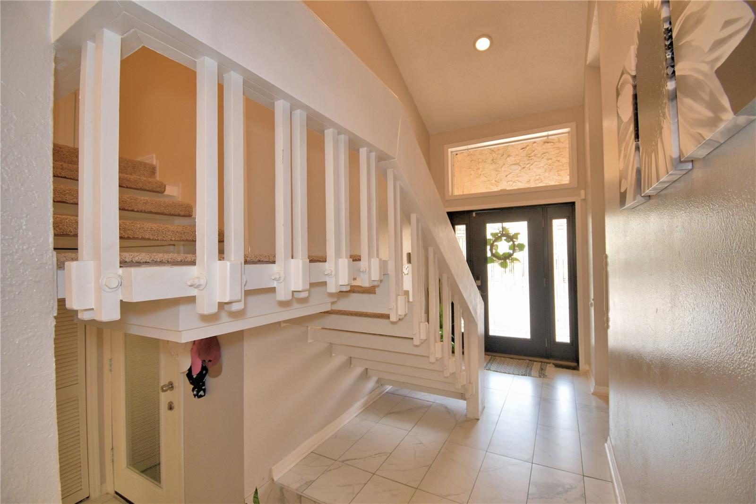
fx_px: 315
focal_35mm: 15
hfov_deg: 100.4
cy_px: 252
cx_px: 378
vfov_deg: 77.3
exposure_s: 1/30
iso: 200
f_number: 4.5
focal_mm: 10
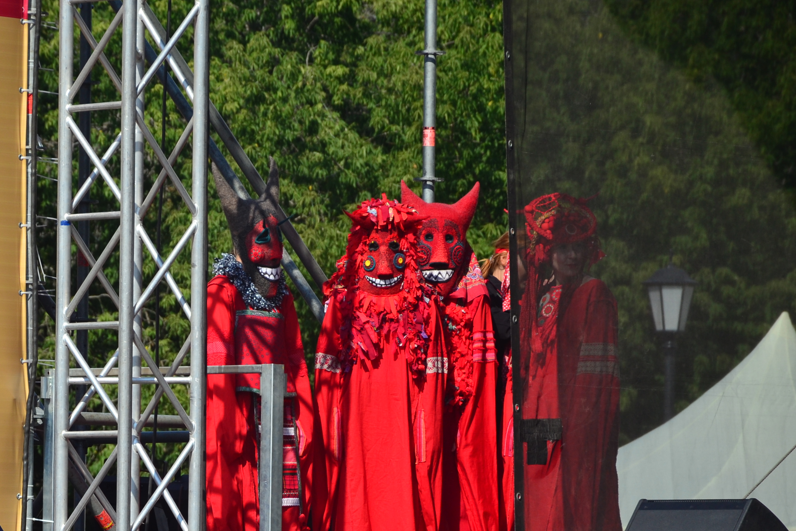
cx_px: 156
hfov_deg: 8.0
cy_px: 408
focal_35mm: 256
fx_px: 5656
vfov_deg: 5.4
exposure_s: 1/800
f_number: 7.1
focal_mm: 105
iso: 200
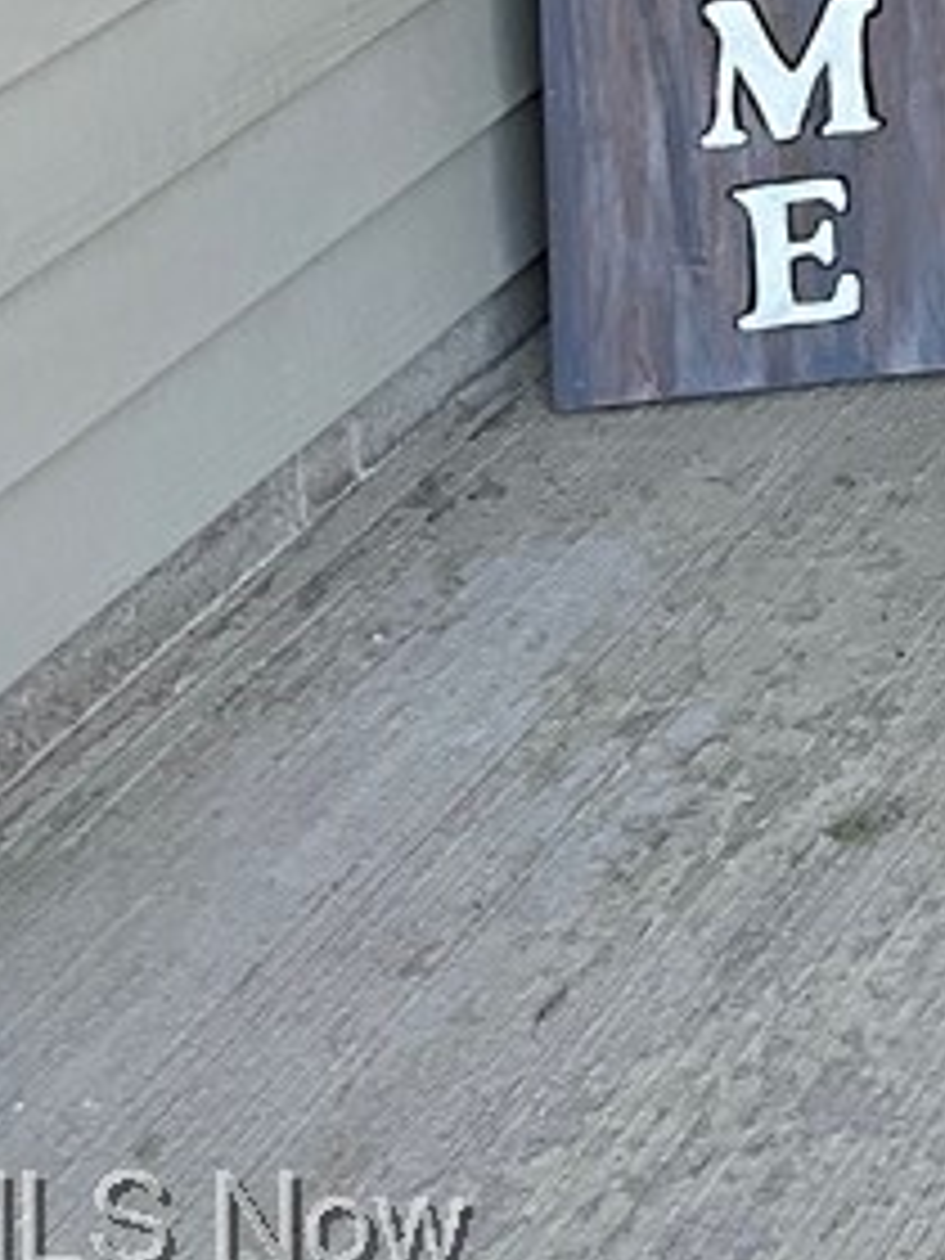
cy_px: -954
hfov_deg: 12.9
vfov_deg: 16.0
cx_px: 1602
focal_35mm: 106
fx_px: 3858
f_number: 1.8
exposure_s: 1/122
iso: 20
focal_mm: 3
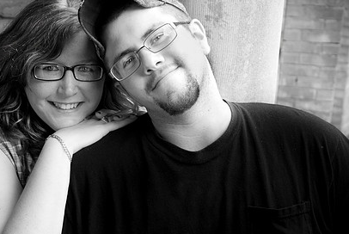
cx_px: 121
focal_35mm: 90
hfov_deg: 22.5
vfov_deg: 15.2
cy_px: 125
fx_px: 874
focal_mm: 42
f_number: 4.8
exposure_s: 1/50
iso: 200
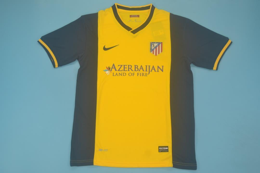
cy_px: 86
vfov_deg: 36.9
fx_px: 260
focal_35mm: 36
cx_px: 130
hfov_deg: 53.1
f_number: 4
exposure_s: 1/100
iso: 200
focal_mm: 24
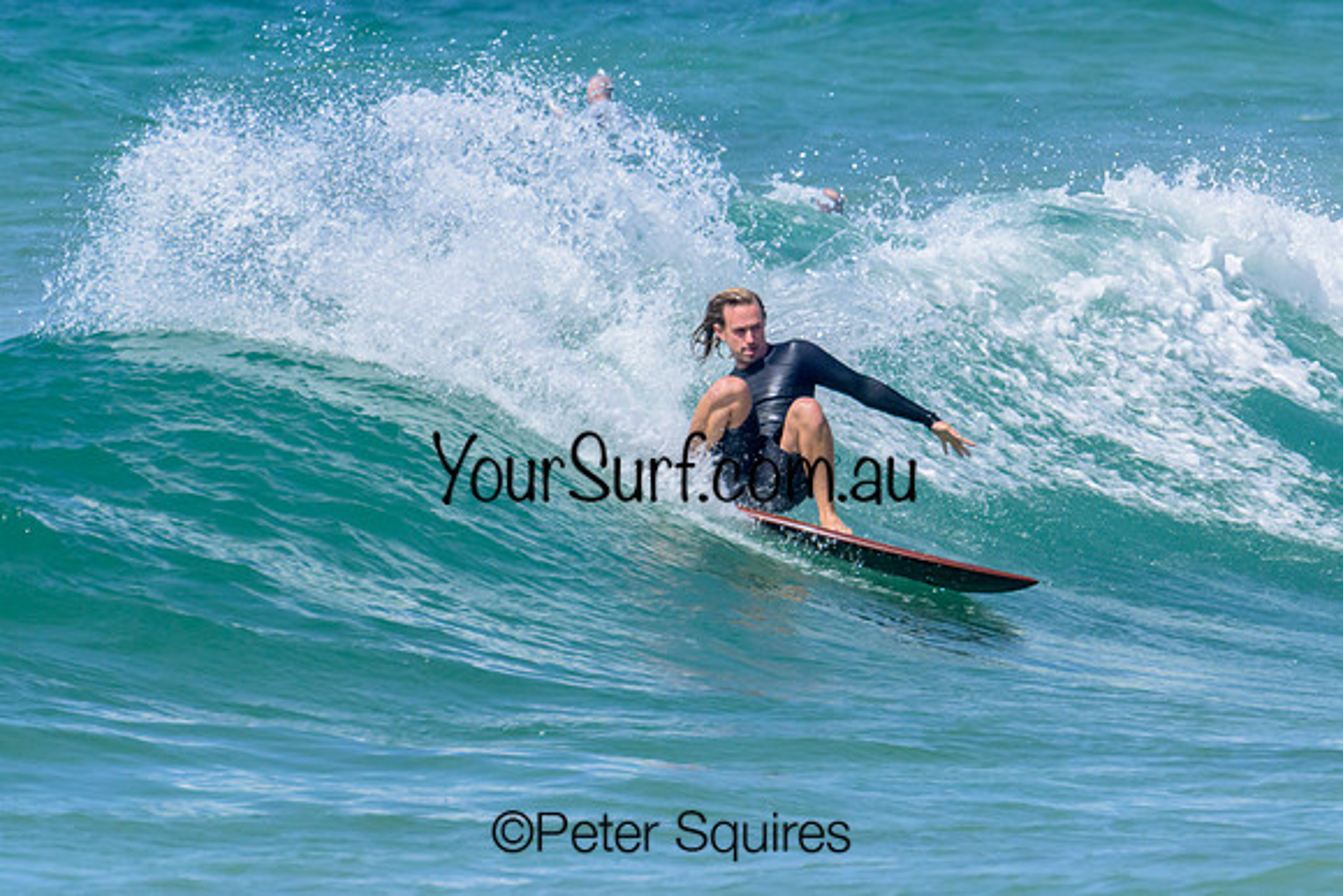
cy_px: 352
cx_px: 782
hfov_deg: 1.9
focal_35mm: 1087
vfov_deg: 1.3
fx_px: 40551
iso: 1400
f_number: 16
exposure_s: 1/2000
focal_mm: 800
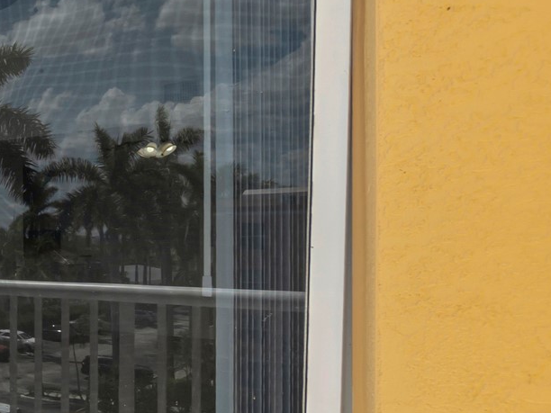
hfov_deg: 32.1
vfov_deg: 36.0
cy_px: 210
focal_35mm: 40
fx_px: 637
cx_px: -204
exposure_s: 1/160
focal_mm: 10
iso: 200
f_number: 8
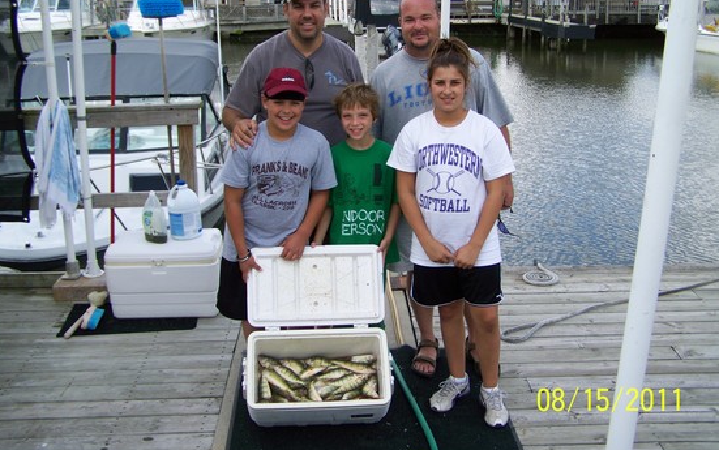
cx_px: 357
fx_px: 804
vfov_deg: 31.3
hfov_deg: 48.2
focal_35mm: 41
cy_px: 196
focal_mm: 6.3
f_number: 2.8
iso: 64
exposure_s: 1/500
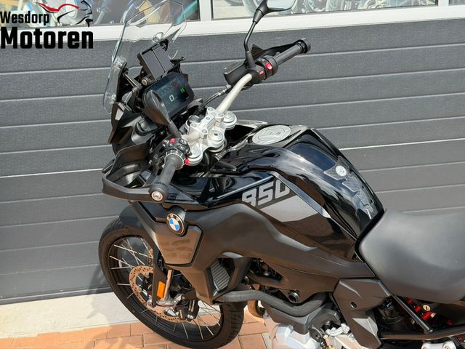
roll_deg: +2.3
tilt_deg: -14.6
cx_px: 232
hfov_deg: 39.7
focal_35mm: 48
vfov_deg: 30.3
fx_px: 645
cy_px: 174
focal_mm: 6.76
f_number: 1.78
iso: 100
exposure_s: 1/1330
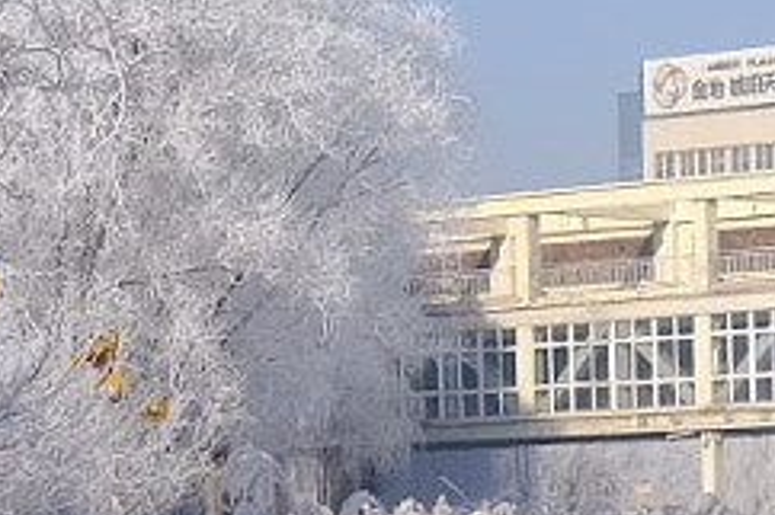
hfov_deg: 10.7
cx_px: 378
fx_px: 4130
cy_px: 210
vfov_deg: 7.1
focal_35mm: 192
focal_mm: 19.6
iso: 200
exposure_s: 1/350
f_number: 8
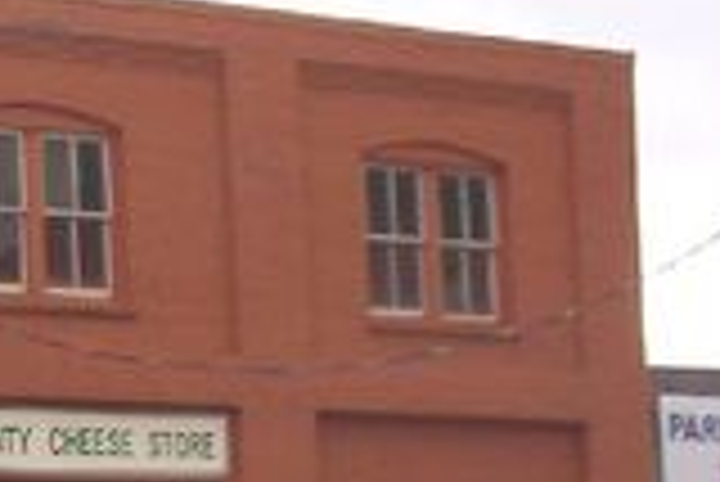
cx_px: -468
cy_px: 236
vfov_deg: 10.2
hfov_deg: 13.9
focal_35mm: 135
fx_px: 2702
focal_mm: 6
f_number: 4.5
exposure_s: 1/306
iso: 100
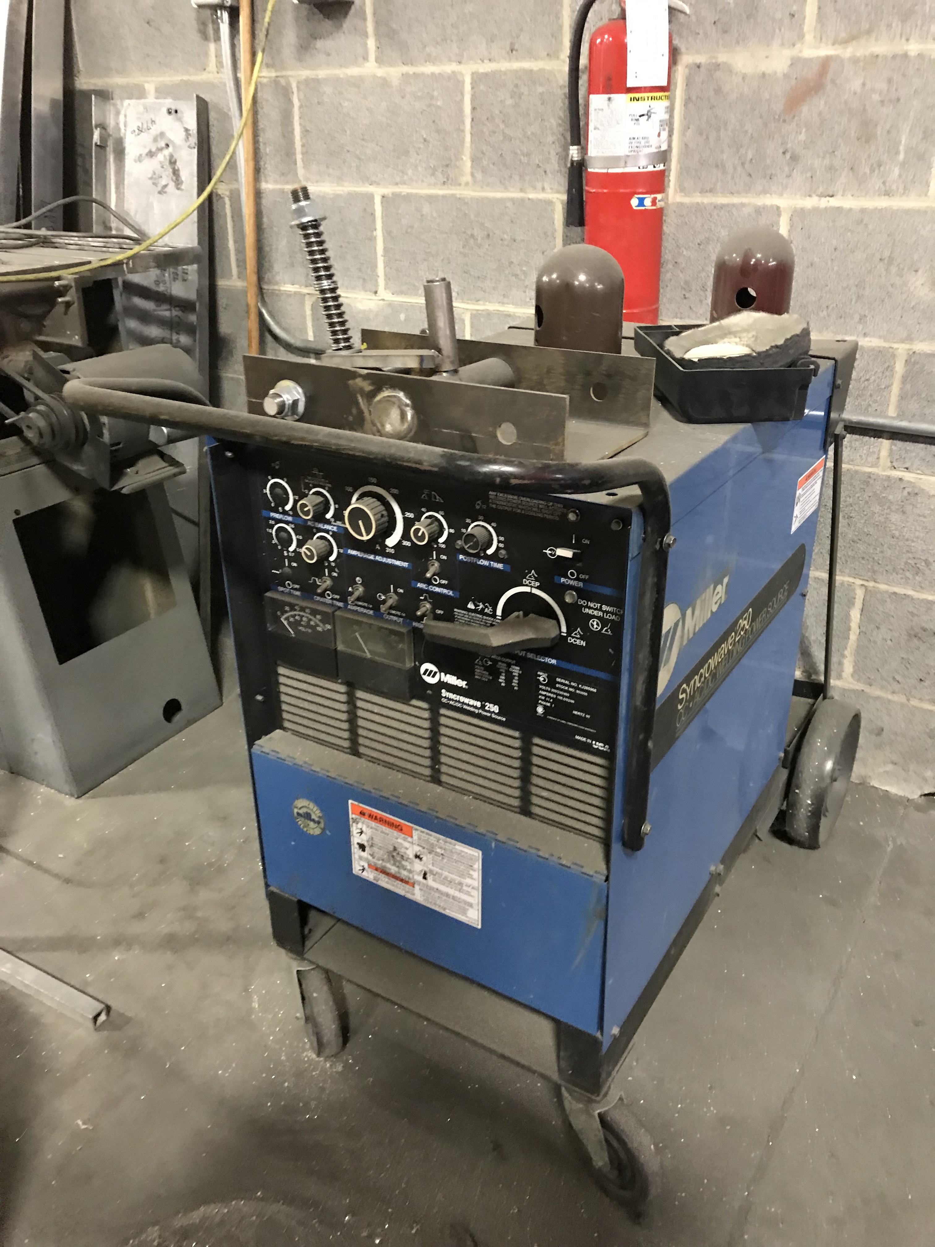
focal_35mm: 28
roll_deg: +0.5
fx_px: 1008
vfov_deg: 63.4
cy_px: 624
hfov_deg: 49.7
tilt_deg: -23.0
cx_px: 468
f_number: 1.8
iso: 100
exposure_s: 1/5
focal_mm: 3.99
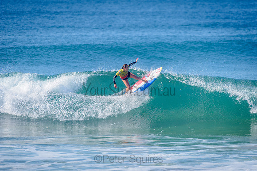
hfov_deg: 4.1
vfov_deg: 2.7
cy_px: 86
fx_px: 3607
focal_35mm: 505
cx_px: 128
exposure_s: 1/2000
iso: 200
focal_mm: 500
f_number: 5.6
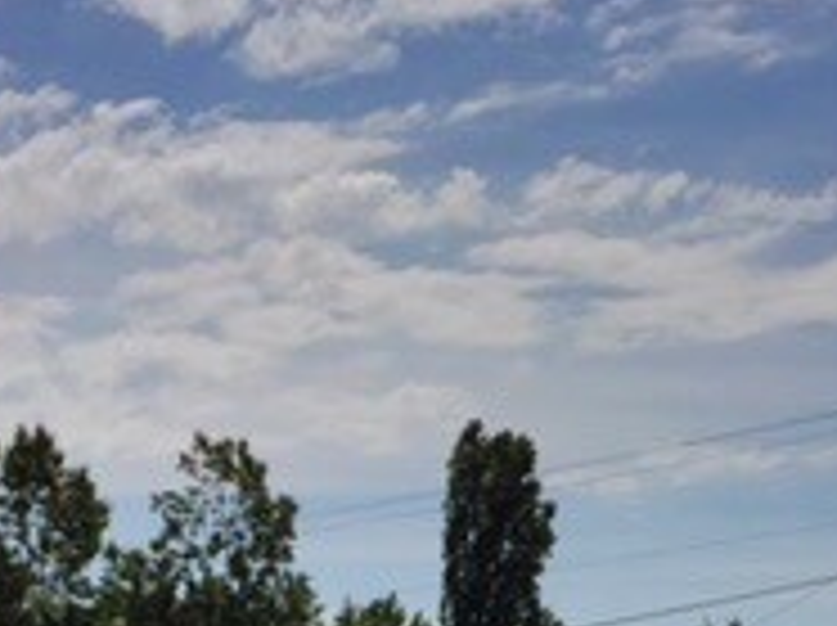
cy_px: 820
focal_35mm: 100
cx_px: 436
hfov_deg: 19.7
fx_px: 2415
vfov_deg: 14.2
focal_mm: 4.15
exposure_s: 1/9901
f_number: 2.2
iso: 32
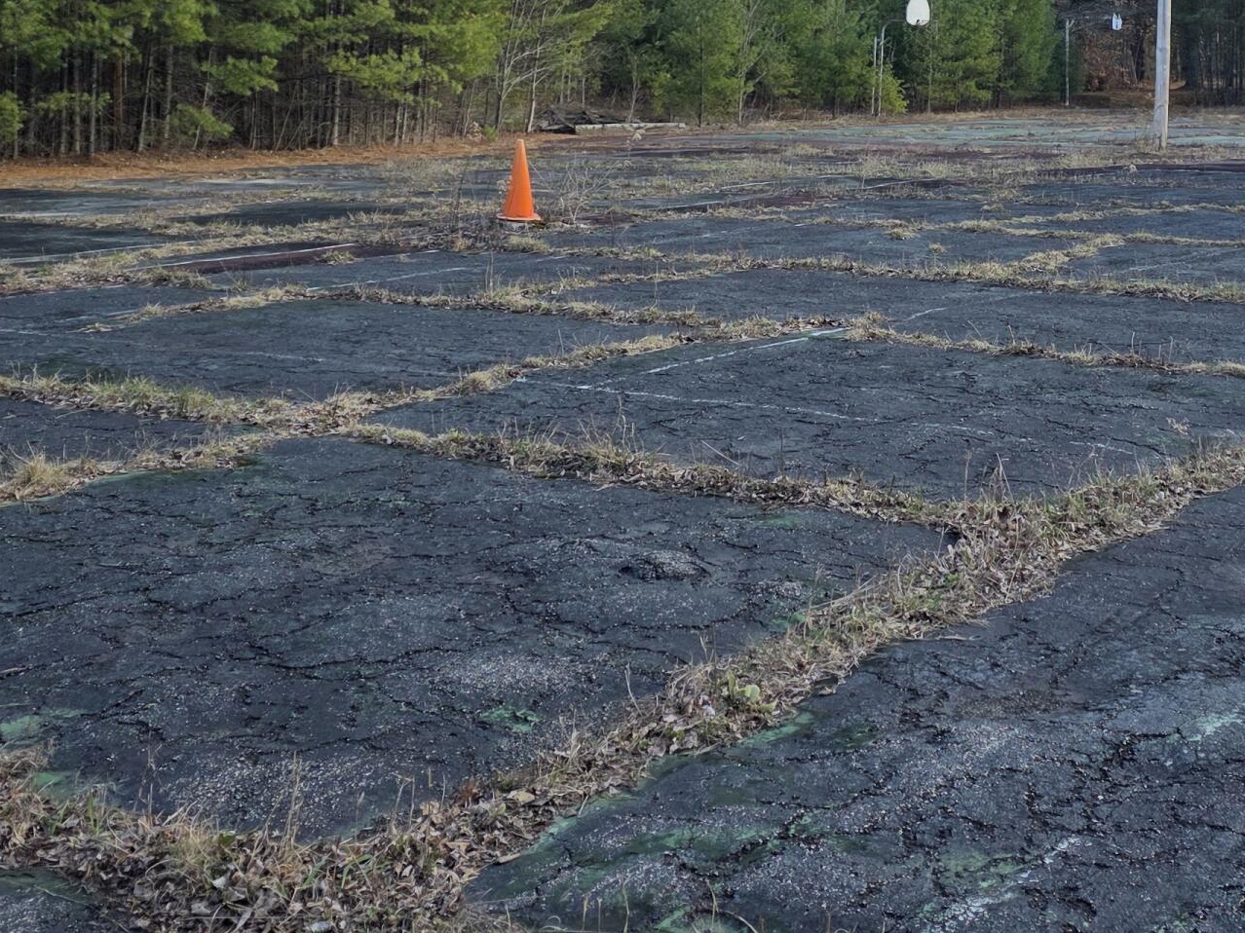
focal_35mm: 54
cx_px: 876
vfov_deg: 26.0
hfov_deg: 35.0
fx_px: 1942
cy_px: 59
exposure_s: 1/2271
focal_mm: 6.3
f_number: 1.7
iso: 80
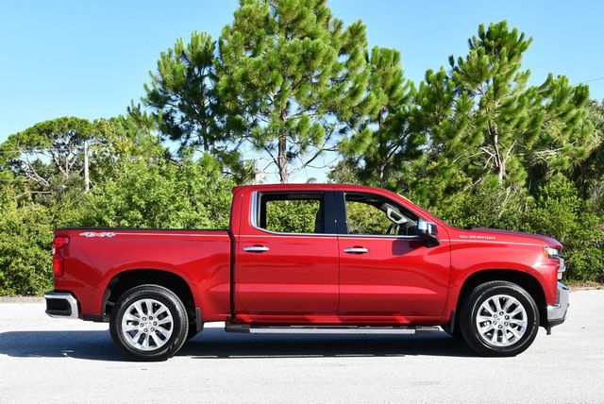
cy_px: 202
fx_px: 806
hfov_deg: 41.1
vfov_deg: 28.1
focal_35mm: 48
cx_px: 302
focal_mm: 24
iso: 200
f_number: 7.1
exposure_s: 1/250
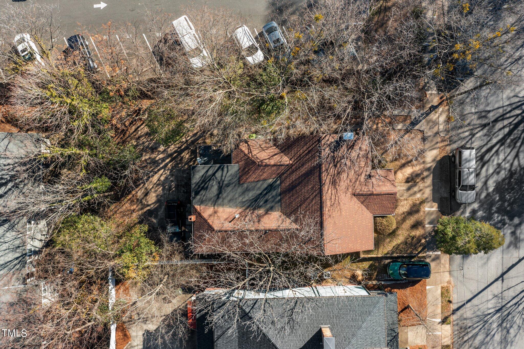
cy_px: 174
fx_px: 407
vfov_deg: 46.4
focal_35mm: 28
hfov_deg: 65.5
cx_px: 262
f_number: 4.5
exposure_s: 1/200
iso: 100
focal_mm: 10.26
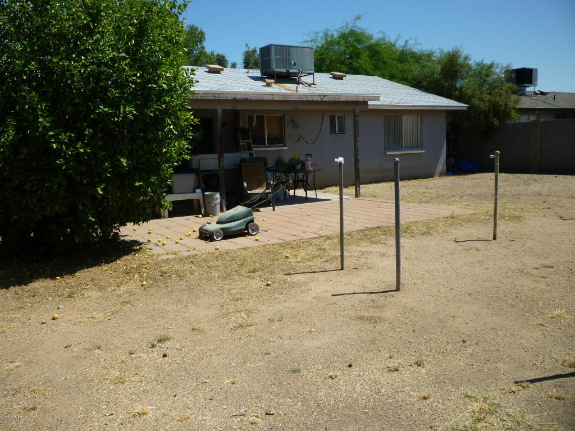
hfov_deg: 61.7
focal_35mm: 29
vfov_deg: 48.2
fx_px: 482
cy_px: 216
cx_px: 288
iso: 80
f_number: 4
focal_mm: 5.2
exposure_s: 1/800
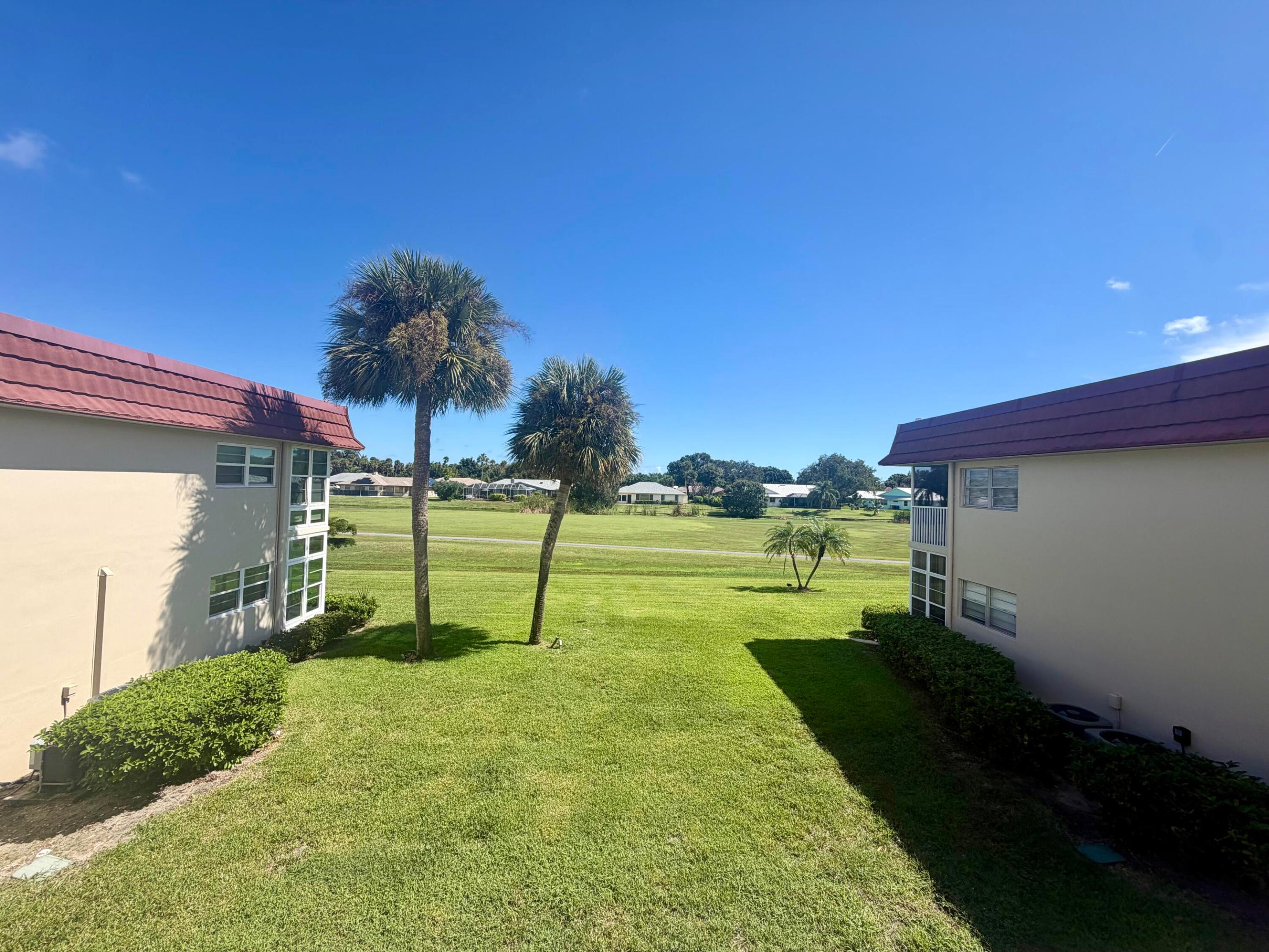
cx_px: 634
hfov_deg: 102.1
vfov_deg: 85.7
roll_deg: -1.7
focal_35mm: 14
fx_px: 513
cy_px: 476
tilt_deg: +0.6
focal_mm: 2.22
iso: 20
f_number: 2.2
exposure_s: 1/809
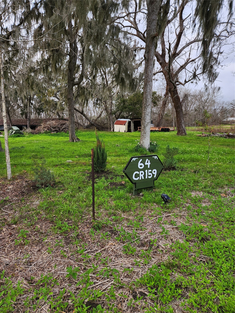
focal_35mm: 23
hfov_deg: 58.9
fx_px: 208
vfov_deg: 73.9
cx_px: 118
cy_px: 156
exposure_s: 1/180
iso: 64
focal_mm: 5.4
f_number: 1.8
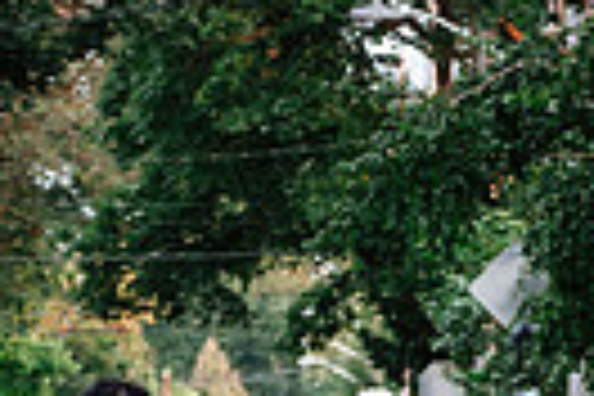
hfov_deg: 5.8
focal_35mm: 357
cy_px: 740
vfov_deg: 3.8
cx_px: 346
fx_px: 5890
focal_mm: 54.1
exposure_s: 1/200
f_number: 2.8
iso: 400
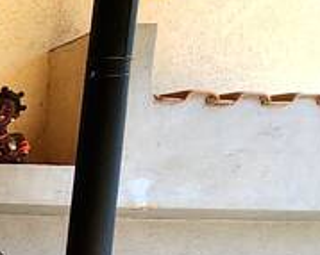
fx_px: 965
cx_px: -615
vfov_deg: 13.8
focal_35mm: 102
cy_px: 430
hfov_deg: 11.6
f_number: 2.2
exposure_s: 1/120
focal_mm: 2.2
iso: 100
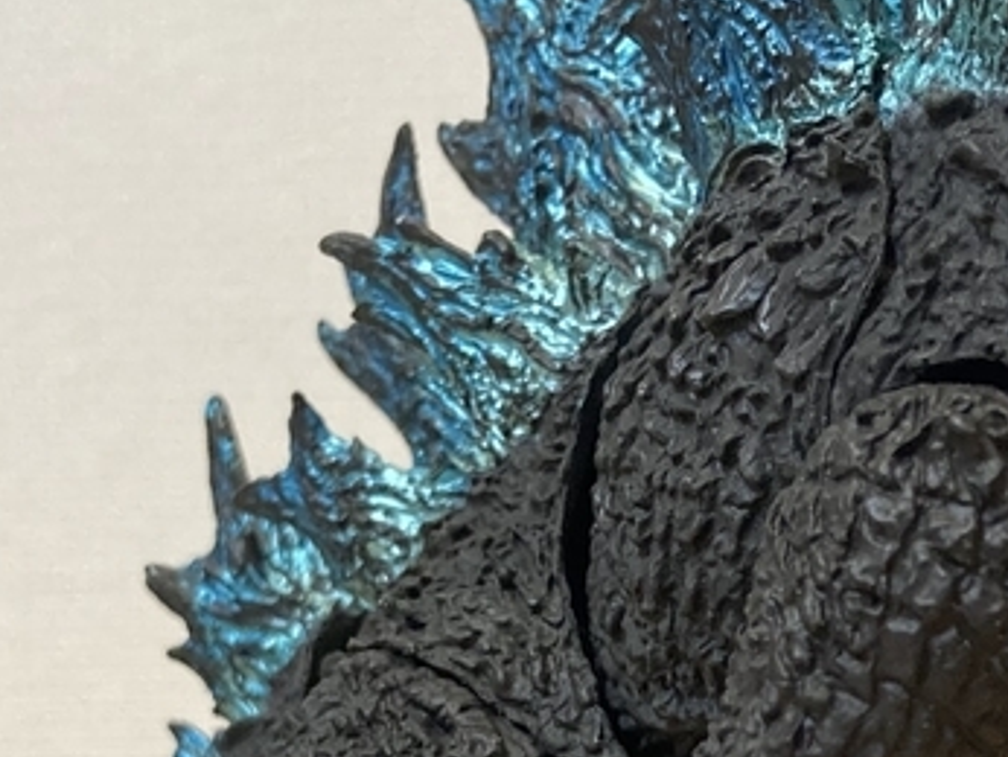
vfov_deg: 14.7
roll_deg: +0.6
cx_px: 556
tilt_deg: -7.9
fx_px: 2827
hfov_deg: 20.2
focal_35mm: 97
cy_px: 952
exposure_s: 1/50
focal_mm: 3.99
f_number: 1.8
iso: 100
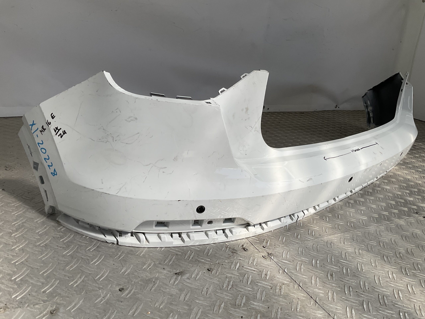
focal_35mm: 29
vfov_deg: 48.2
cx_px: 212
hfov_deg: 61.7
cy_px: 160
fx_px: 356
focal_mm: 3
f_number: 1.8
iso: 16
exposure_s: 1/1221
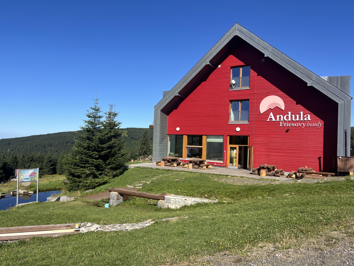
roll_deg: -2.5
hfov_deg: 67.3
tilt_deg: +2.1
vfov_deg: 53.1
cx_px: 177
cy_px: 133
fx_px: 266
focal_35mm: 26
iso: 50
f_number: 1.5
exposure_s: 1/3968
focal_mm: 5.7
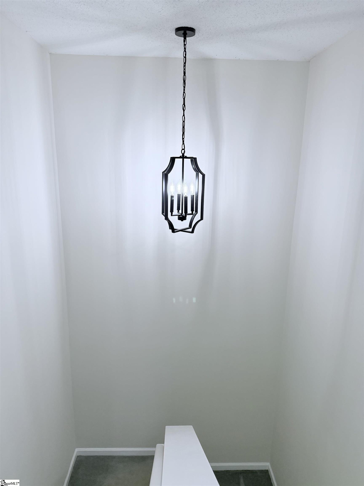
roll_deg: -0.7
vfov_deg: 71.6
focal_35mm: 24
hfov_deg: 56.8
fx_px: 336
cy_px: 243
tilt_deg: -14.9
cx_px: 182
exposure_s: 1/221
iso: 200
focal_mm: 6.76
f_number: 1.78
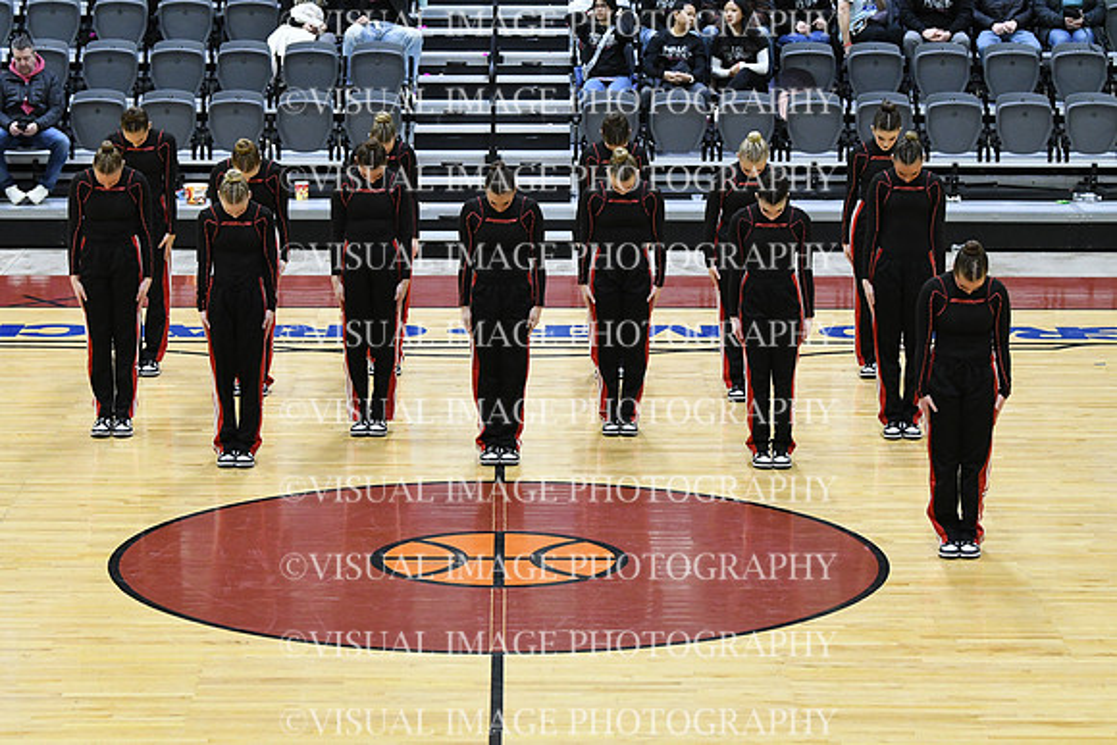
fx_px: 3817
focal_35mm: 123
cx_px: 558
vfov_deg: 11.2
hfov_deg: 16.6
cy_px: 372
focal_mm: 82
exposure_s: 1/250
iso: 4000
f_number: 4
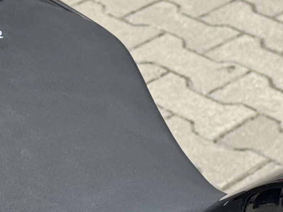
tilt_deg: -30.8
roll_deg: -0.7
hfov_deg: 12.0
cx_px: 80
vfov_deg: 9.0
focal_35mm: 165
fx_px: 1349
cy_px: 119
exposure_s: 1/687
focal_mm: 6.76
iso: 64
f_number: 1.78
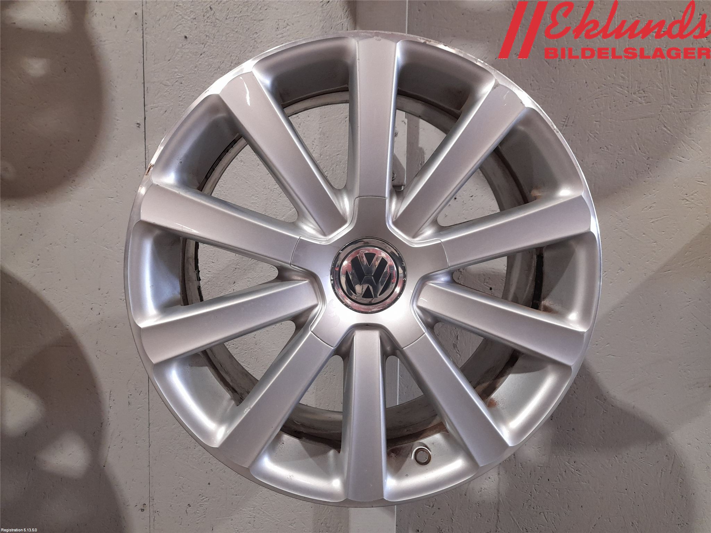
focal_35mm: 25
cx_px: 356
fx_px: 513
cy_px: 266
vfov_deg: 54.9
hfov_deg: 69.4
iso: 200
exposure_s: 1/50
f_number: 2
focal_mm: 4.6
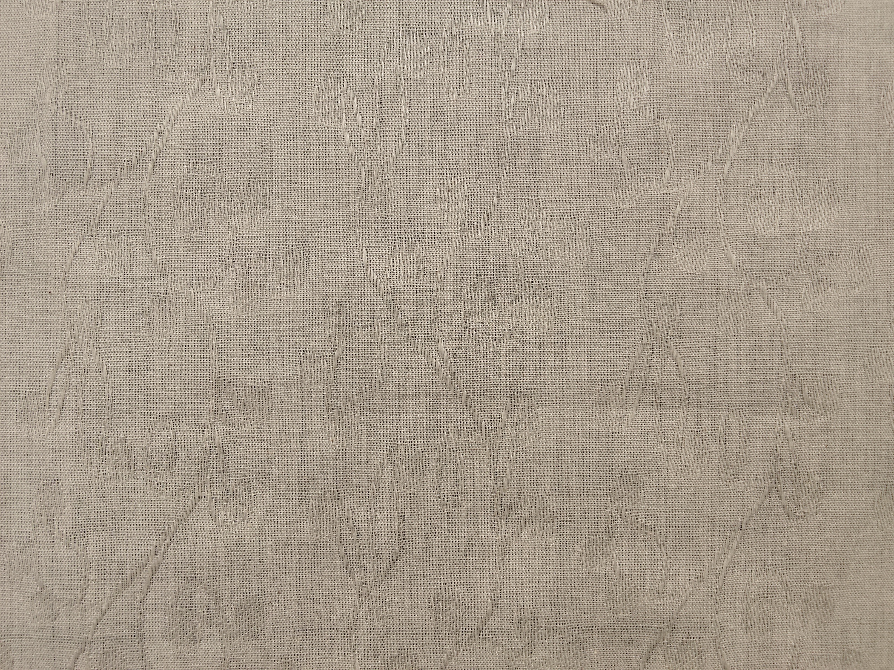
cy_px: 335
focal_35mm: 26
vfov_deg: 53.1
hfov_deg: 67.3
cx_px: 447
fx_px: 671
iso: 80
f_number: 2
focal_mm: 2.78
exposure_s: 1/100
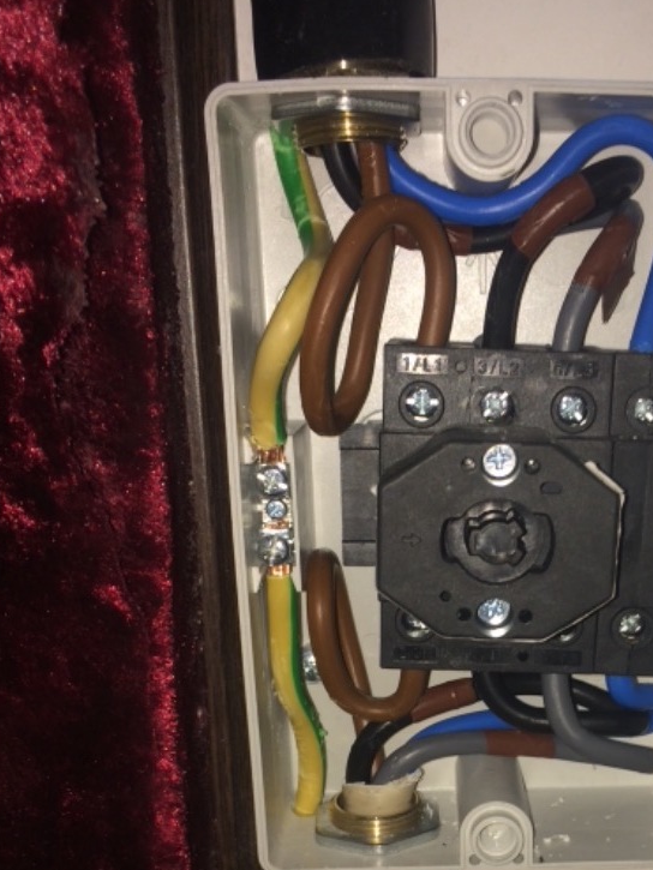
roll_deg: -1.1
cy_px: 686
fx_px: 1207
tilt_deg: -17.9
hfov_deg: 29.8
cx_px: 489
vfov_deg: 38.3
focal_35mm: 48
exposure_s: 1/72
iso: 32
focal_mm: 4.15
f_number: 2.2
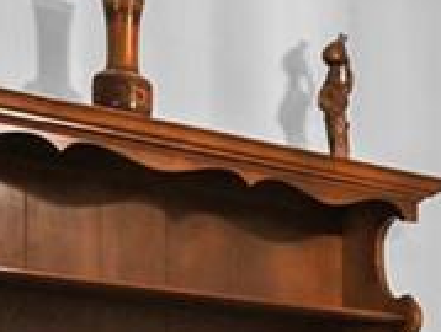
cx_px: 1013
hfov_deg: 13.0
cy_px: 616
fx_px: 1532
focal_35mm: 120
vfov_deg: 11.4
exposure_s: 1/15
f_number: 4
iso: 110
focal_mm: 14
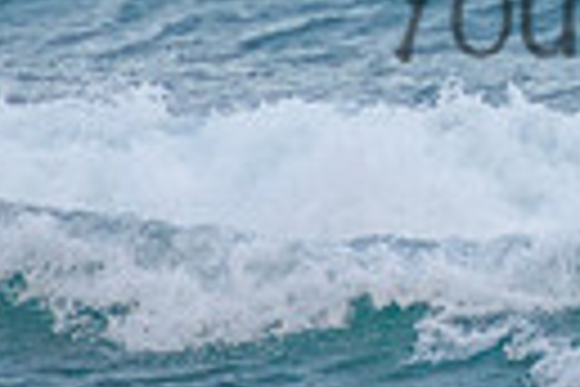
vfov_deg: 0.5
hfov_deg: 0.7
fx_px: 44367
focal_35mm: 2754
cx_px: 841
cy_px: -47
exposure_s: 1/1600
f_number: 5.6
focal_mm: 400
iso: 800
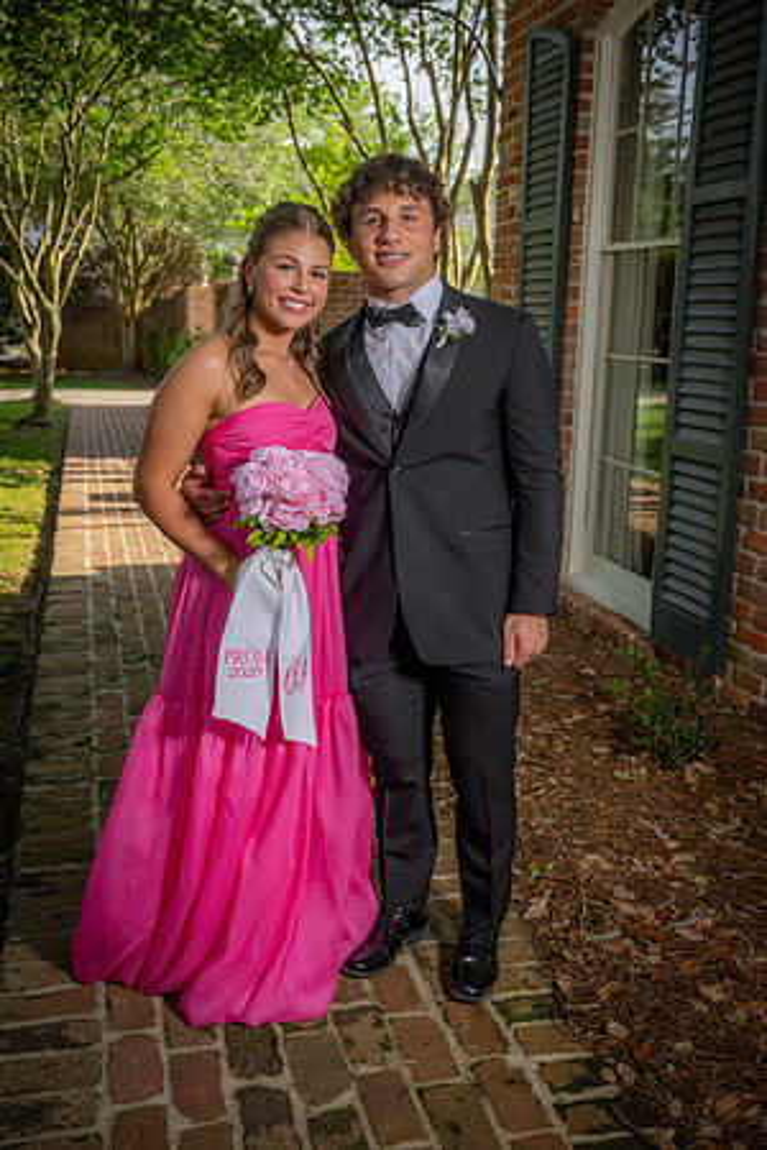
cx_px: 384
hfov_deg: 36.9
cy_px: 575
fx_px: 1150
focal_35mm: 36
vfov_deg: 53.1
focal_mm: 36
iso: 100
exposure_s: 1/160
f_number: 5.6
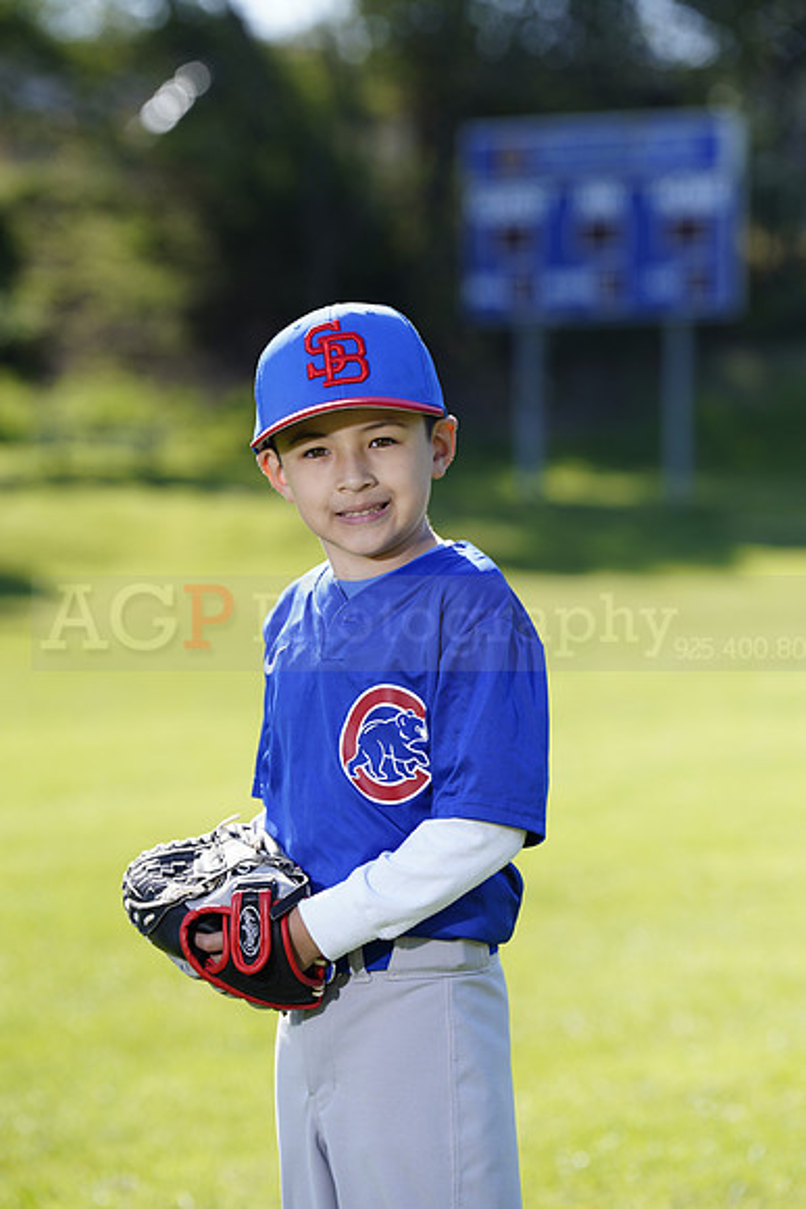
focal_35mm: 173
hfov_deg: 7.9
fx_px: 5806
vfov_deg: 11.9
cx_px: 403
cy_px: 604
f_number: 5
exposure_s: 1/250
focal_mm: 173
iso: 100
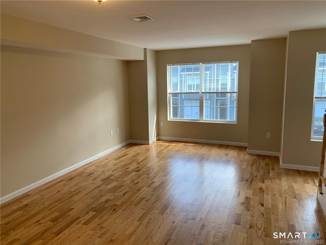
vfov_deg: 53.1
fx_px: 245
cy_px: 122
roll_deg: +0.9
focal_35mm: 26
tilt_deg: -8.4
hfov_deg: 67.3
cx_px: 163
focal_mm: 4.25
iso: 50
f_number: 1.8
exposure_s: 1/120
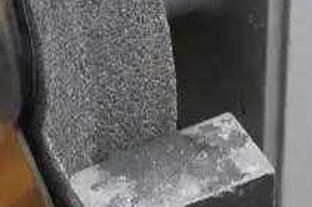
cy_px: -254
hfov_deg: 8.1
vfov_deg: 5.3
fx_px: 2189
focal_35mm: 253
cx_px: 401
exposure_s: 1/13
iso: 3200
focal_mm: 25
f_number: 5.1
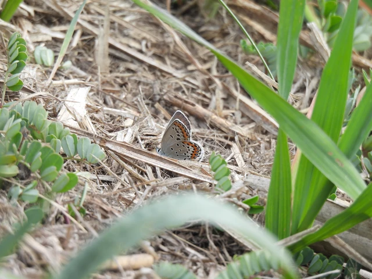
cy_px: 140
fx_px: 7523
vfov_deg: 2.1
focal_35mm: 700
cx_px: 186
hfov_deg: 2.8
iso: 100
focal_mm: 125
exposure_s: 1/125
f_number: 5.6
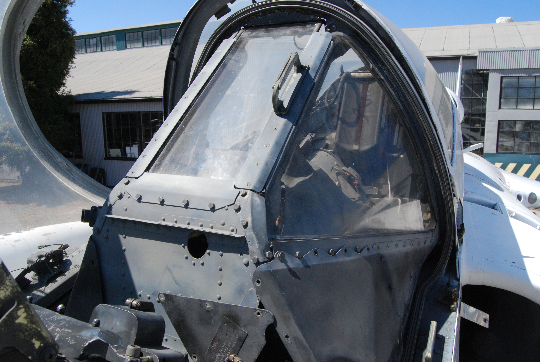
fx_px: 405
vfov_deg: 48.0
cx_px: 270
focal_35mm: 27
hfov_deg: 67.3
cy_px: 181
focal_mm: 18
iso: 800
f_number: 13
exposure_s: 1/640
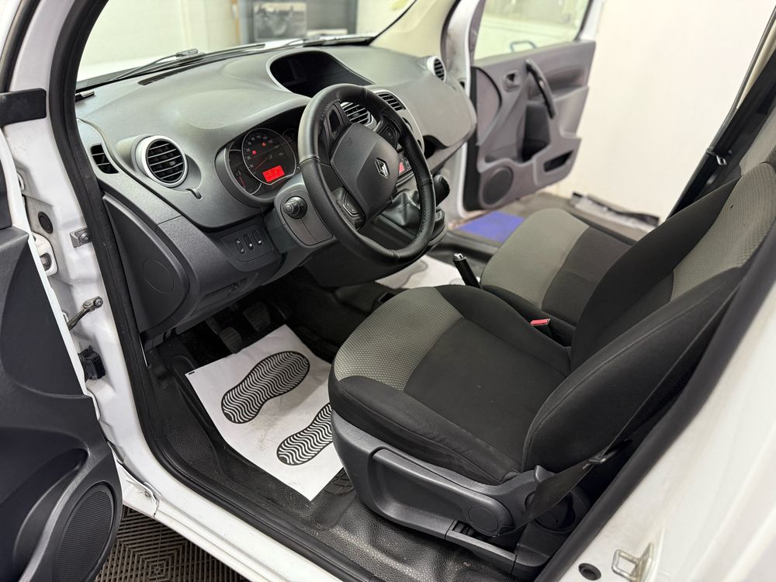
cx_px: 388
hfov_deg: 71.6
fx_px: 538
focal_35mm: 24
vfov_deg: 56.8
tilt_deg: -33.4
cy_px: 291
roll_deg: -4.4
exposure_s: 1/50
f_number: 1.78
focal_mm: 6.76
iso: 400
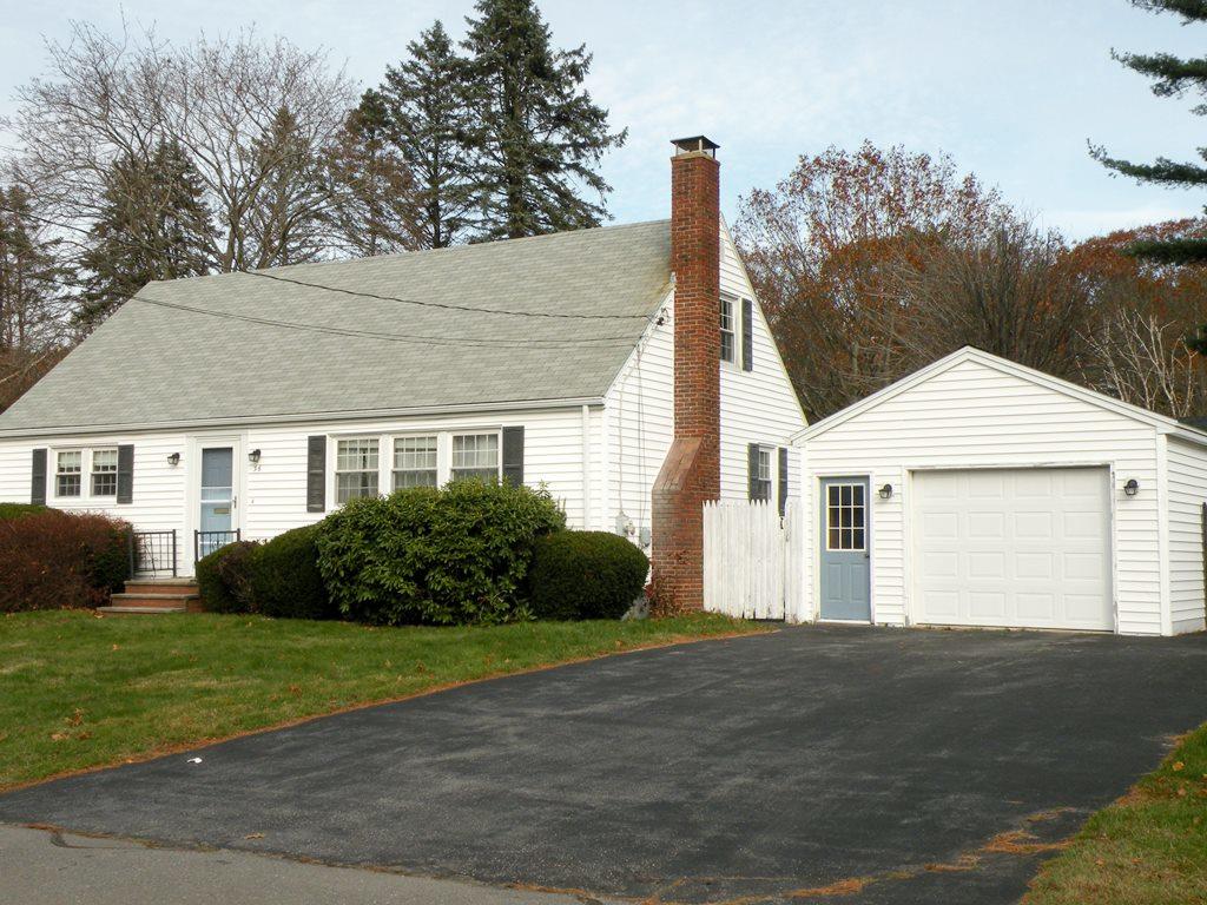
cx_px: 604
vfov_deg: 34.3
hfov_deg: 44.8
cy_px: 452
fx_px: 1464
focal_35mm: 42
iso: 94
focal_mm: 7.4
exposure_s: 1/293
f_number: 5.6
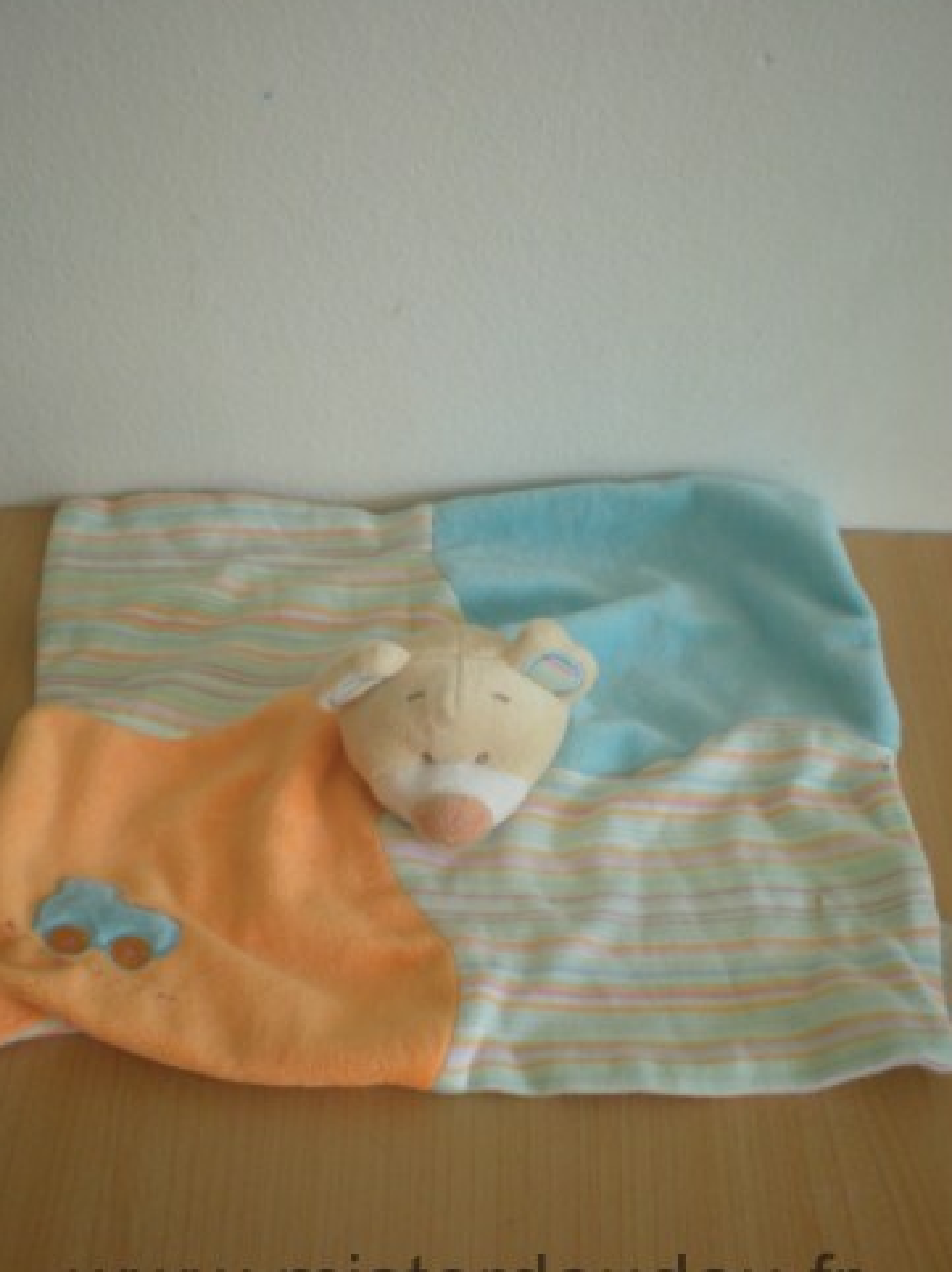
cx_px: 461
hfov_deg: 35.1
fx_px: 1505
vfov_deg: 45.8
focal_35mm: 41
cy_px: 652
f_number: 3.1
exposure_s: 1/43.5
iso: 200
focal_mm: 6.3
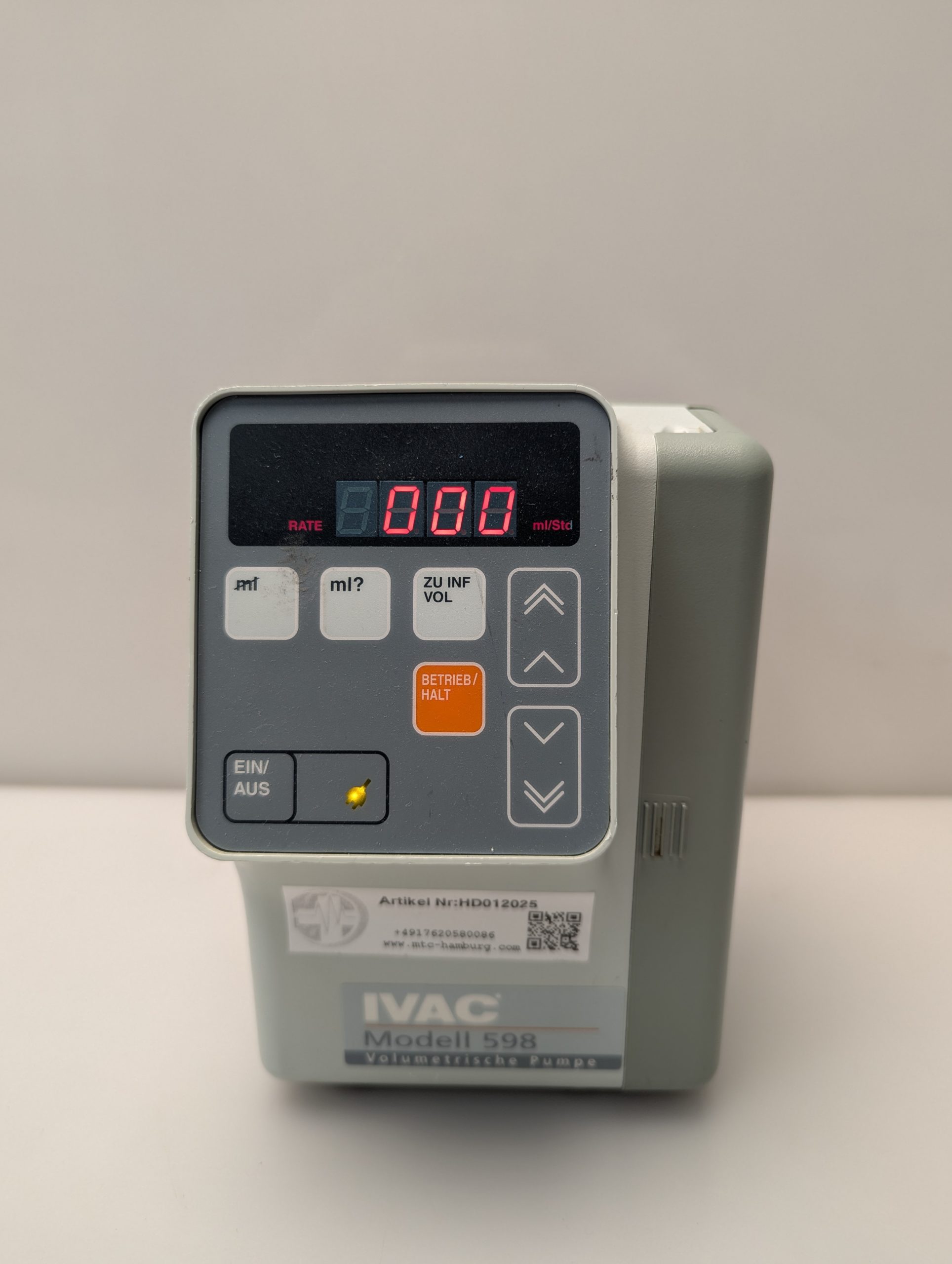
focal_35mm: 24
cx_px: 476
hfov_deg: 56.9
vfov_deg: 71.5
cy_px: 632
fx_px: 878
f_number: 1.85
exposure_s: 1/50
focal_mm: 6.81
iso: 51
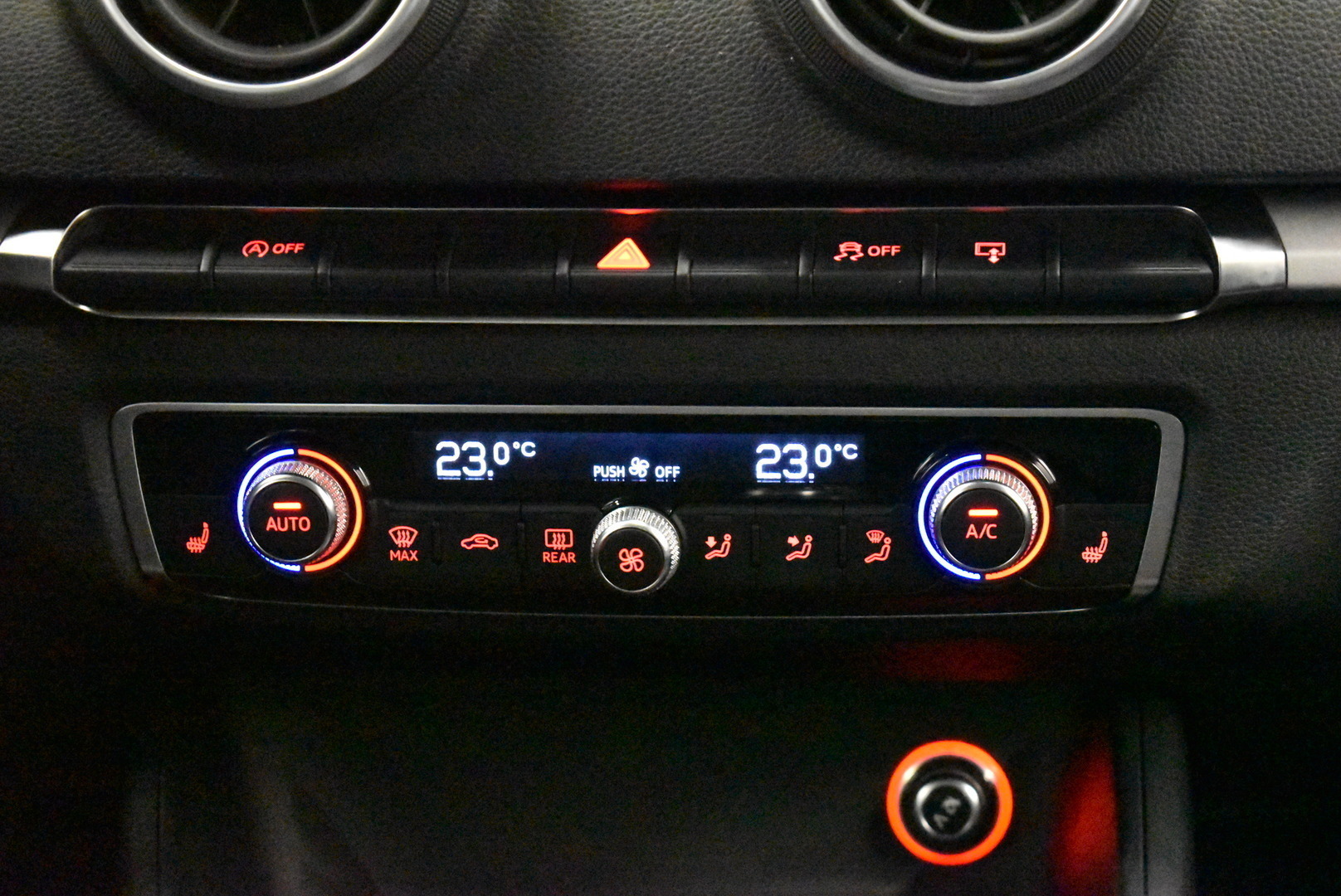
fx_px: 3075
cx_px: 670
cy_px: 448
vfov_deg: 16.6
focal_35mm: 82
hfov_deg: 24.6
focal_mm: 55
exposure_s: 1/60
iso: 25600
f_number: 5.6
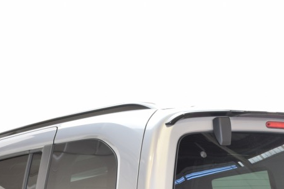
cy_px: 303
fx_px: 1326
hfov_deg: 12.2
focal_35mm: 168
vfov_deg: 8.0
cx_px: 91
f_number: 14
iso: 100
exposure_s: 1
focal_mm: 34
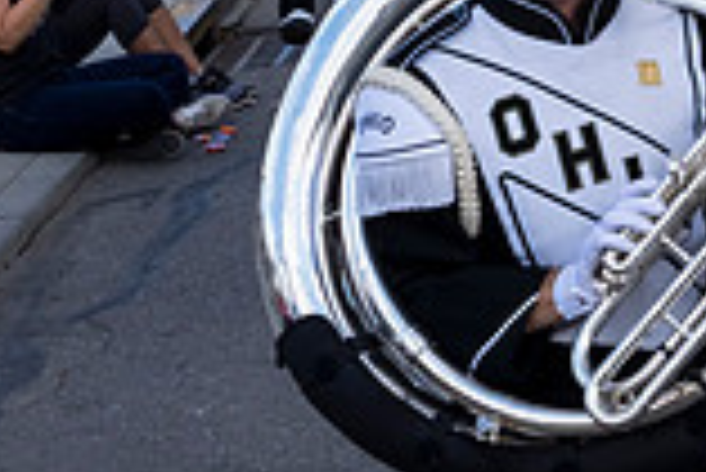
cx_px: 1277
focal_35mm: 151
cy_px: -380
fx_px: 2964
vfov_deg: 8.7
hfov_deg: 12.4
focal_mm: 27
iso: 400
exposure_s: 1/320
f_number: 7.1
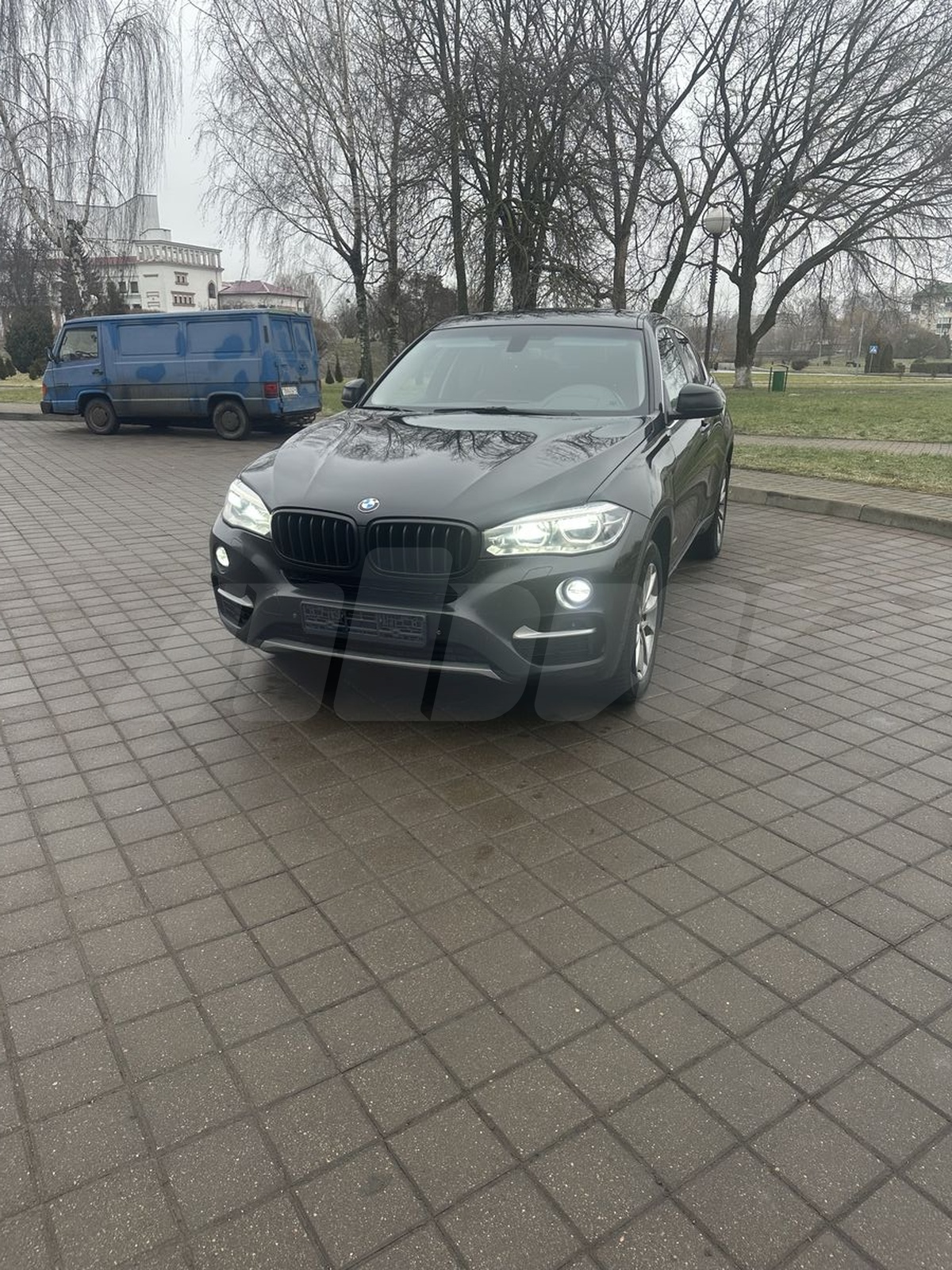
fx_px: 880
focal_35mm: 24
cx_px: 476
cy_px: 635
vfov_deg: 71.6
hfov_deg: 56.8
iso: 50
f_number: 1.78
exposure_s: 1/121
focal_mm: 6.86
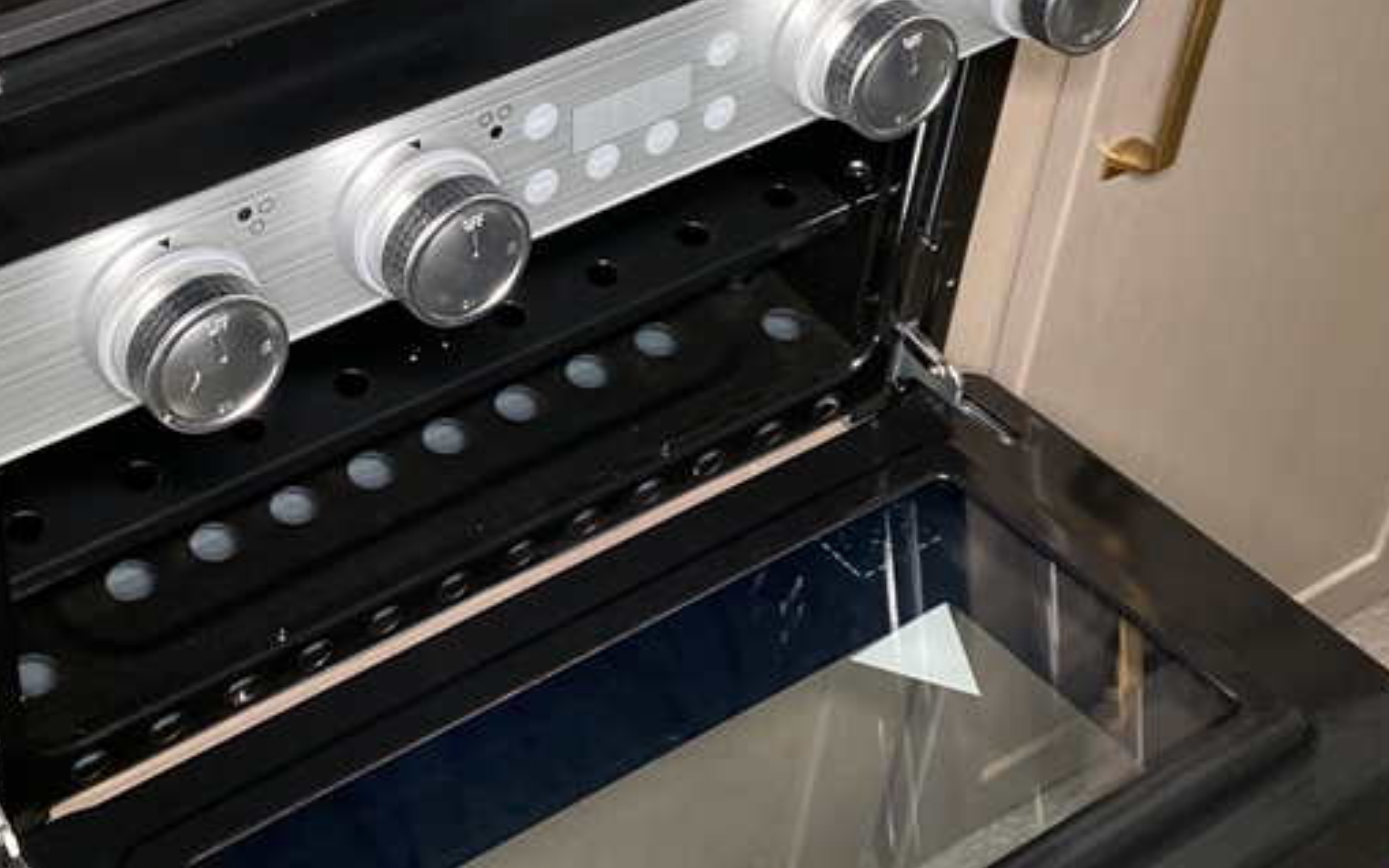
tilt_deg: -46.5
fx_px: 2460
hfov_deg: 31.2
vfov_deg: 19.8
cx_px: 442
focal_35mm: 65
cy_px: 153
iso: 125
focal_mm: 4.25
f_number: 1.8
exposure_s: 1/103
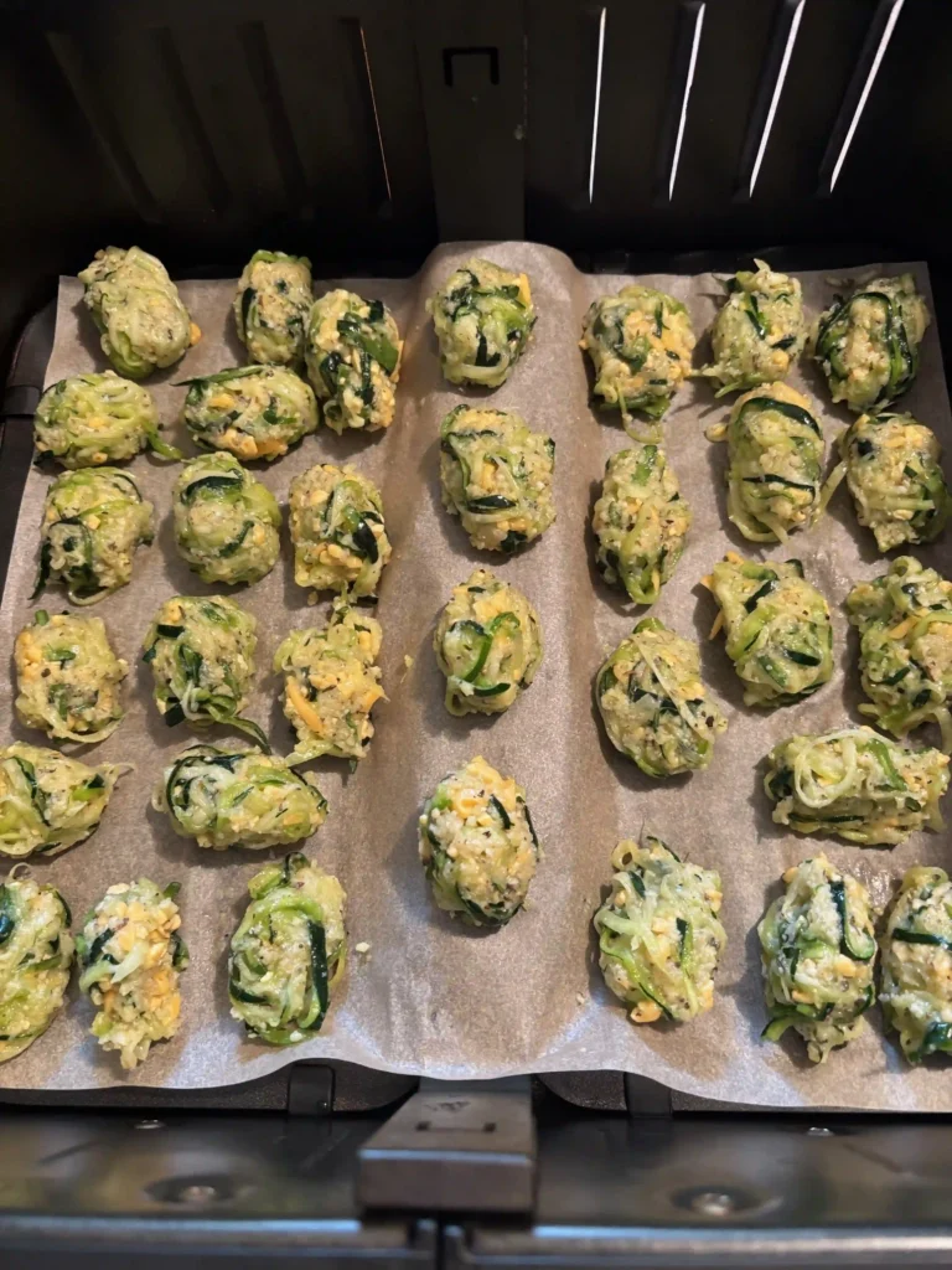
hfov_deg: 53.1
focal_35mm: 26
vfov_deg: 67.3
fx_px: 953
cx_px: 476
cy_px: 635
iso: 320
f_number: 1.6
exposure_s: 1/60
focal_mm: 5.96
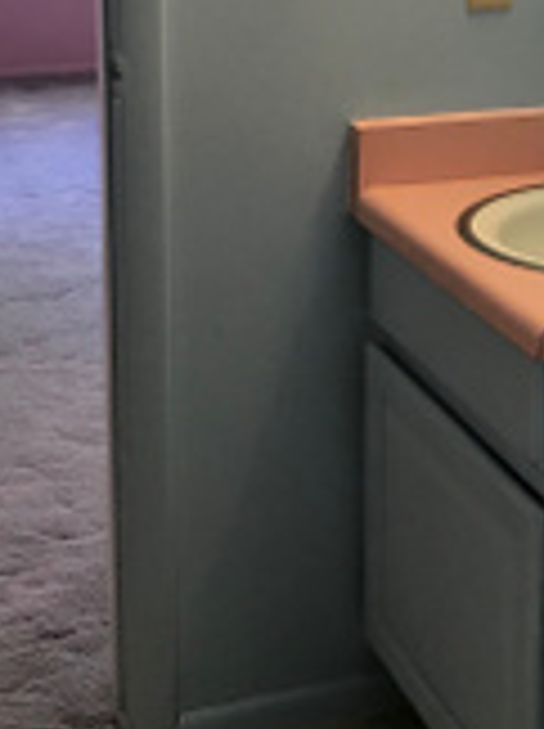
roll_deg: -1.6
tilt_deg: -9.1
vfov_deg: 23.0
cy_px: 63
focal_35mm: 83
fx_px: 1744
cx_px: 571
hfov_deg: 17.2
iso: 50
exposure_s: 1/15
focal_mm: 3.99
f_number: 1.8
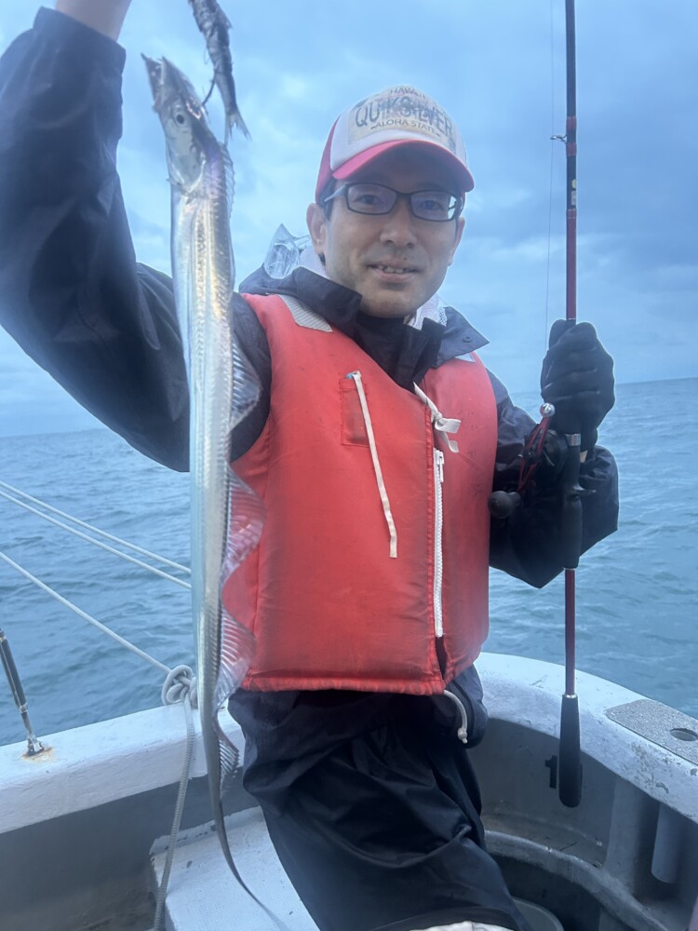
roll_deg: +4.1
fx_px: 699
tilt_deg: -6.6
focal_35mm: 26
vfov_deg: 67.3
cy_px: 466
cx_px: 349
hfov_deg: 53.1
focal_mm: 5.7
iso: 250
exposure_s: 1/60
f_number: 1.5
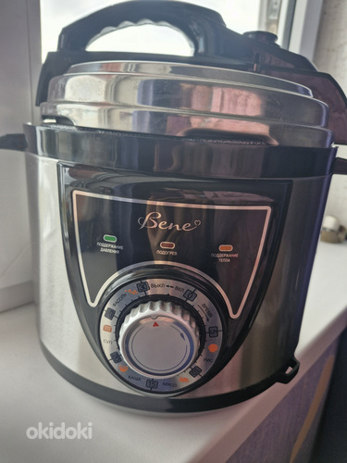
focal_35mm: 23
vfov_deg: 73.9
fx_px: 307
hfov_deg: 58.9
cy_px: 232
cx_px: 174
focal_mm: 5.54
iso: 50
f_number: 1.8
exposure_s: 1/100
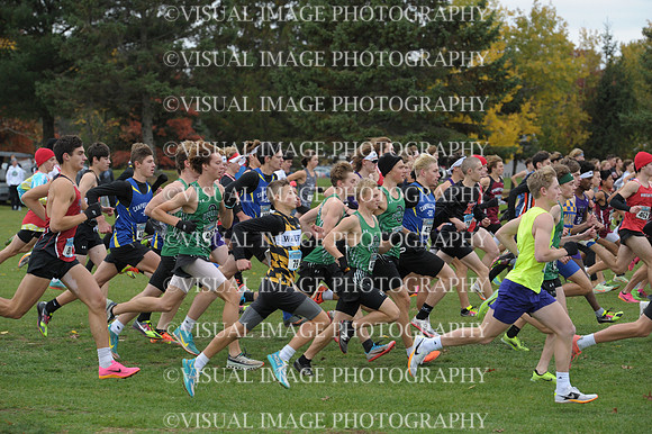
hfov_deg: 14.2
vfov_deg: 9.5
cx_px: 326
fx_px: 2625
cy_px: 217
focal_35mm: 145
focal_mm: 145
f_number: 6.3
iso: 1000
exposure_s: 1/800
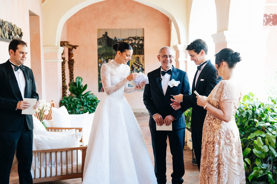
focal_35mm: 50
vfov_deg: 27.0
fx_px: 385
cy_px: 92
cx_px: 138
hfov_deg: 39.6
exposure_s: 1/250
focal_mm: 50
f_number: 3.2
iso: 500
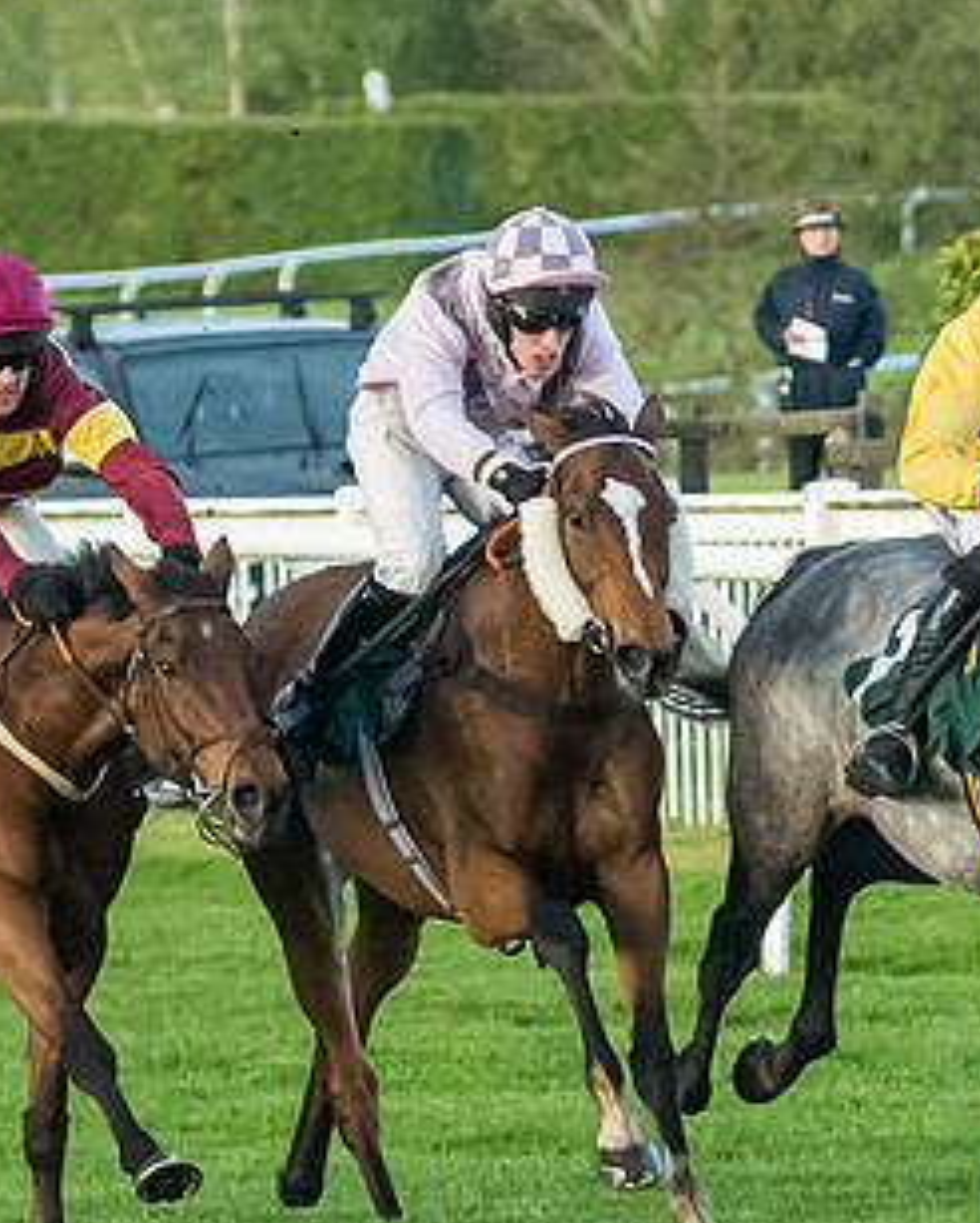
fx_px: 28794
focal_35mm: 795
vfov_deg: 2.4
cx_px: 726
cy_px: 642
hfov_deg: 1.9
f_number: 4
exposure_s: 1/2000
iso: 4000
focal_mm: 155
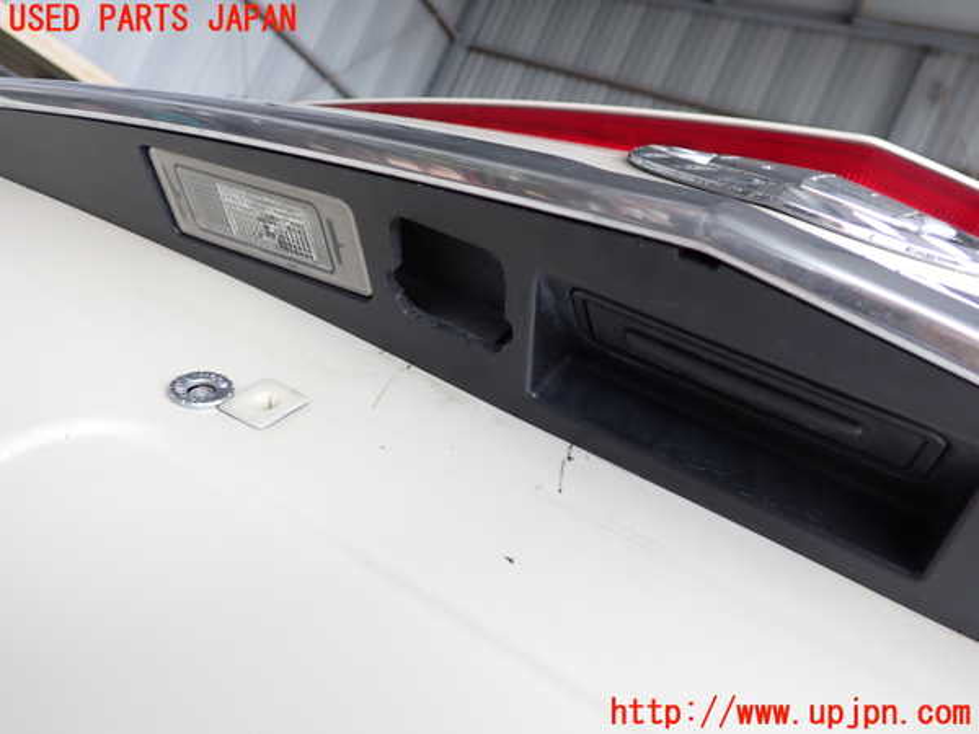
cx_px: 490
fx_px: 848
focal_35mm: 30
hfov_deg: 60.0
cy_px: 367
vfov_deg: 46.8
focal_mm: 5.4
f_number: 2.3
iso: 160
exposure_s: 1/60
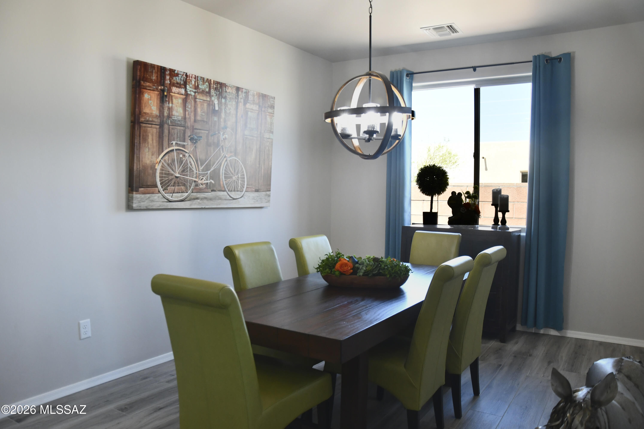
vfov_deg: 47.9
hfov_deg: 67.4
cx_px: 322
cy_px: 214
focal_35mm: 27
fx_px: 483
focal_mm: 18
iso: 1250
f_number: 5
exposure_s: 1/100
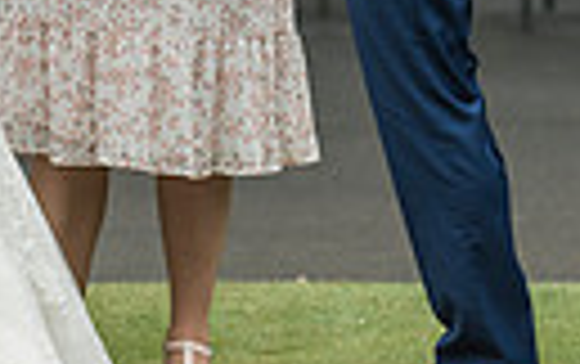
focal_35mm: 620
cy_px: -391
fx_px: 9813
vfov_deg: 2.1
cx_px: -27
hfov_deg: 3.4
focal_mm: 175
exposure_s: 1/1000
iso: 800
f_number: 4
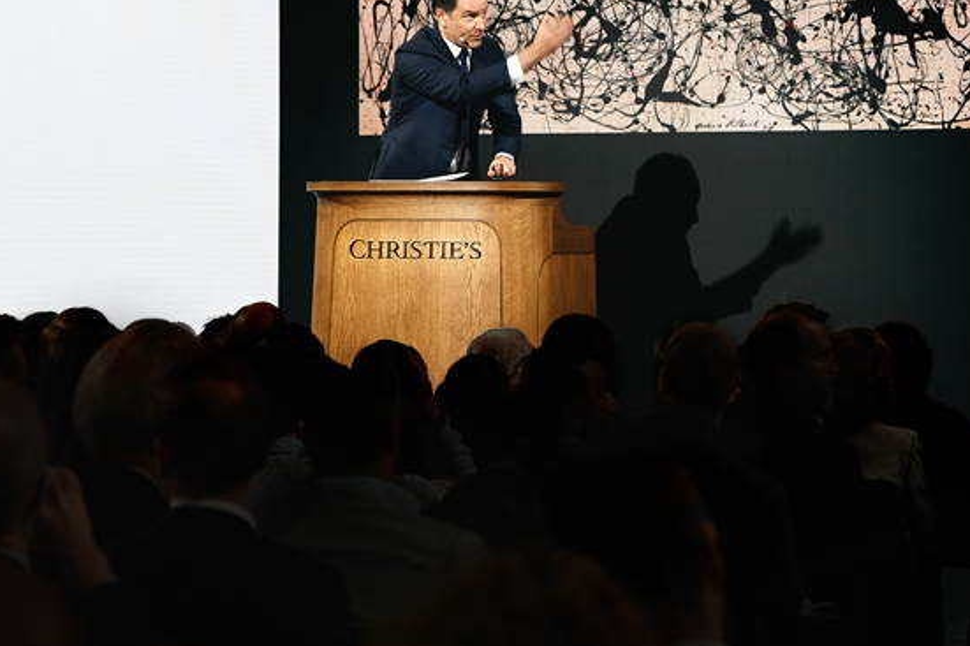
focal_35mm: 122
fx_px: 3286
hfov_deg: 16.7
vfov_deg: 11.2
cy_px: 151
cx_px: 699
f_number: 2.8
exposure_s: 1/125
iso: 2000
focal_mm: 56
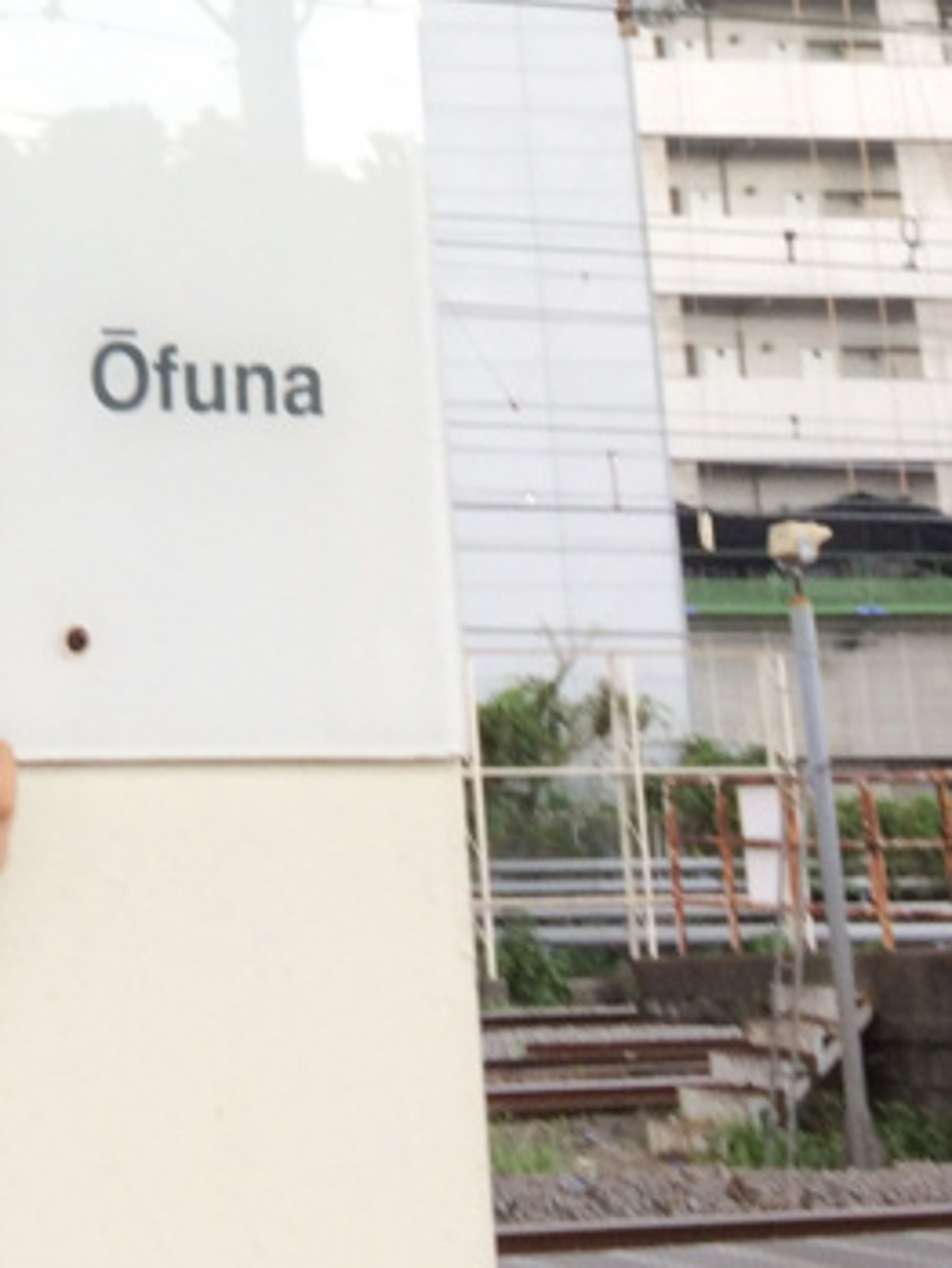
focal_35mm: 85
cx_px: -196
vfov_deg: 21.2
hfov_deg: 16.6
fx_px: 3115
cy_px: -294
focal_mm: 4.15
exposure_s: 1/120
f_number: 2.2
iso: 64
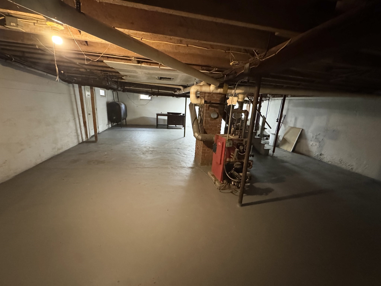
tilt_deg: -14.1
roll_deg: -3.8
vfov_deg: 85.7
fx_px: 154
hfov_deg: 102.1
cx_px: 190
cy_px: 143
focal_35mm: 14
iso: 1250
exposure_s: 1/30
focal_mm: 2.22
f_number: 2.2
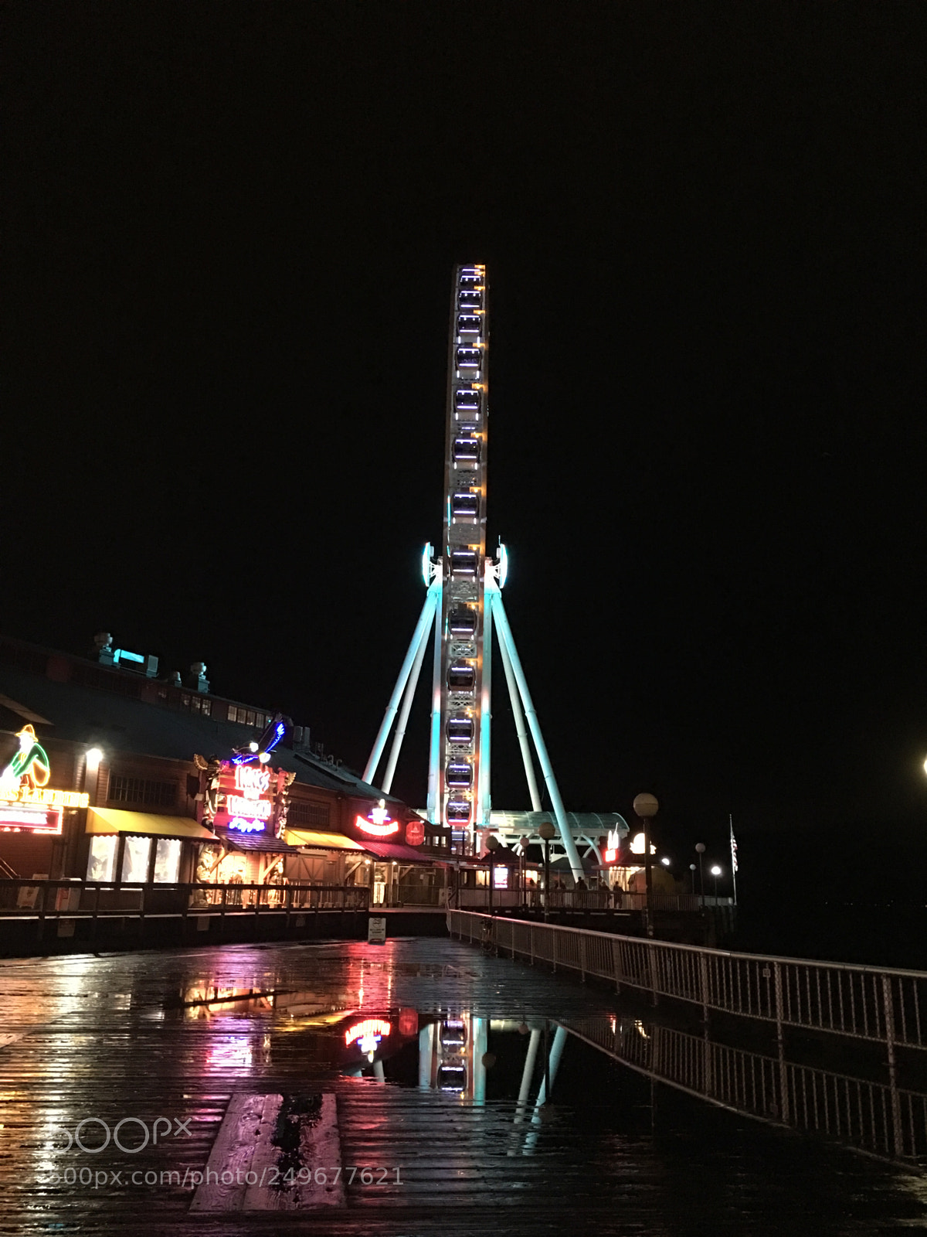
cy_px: 618
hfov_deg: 48.2
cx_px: 464
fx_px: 1035
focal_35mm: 29
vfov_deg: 61.7
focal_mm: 4.15
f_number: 2.2
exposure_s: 1/4
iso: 100
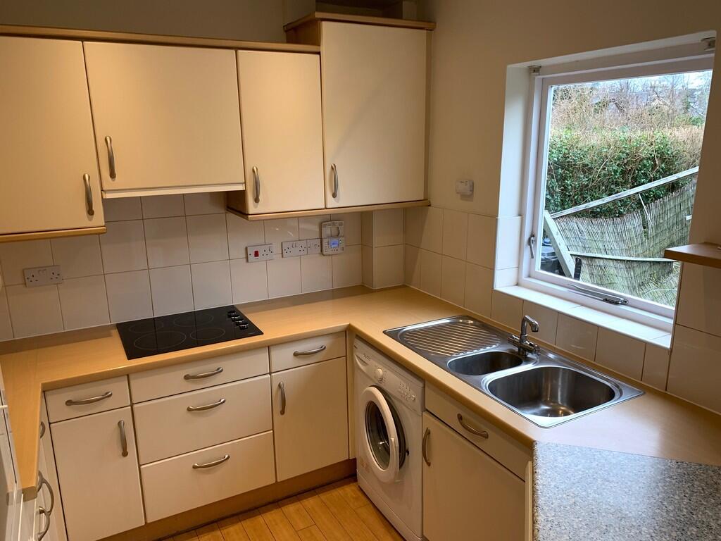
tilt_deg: -13.7
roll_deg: +0.8
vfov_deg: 53.1
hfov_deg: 67.3
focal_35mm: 26
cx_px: 360
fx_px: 542
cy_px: 270
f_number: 1.8
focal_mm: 4.25
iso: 64
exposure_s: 1/100
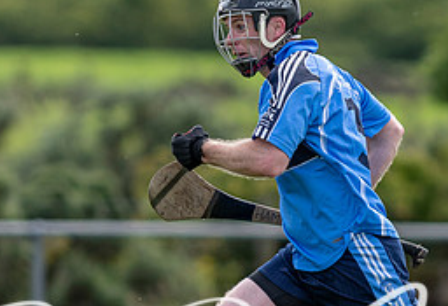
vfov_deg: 1.0
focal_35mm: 1463
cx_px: 339
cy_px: 305
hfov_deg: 1.4
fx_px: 18348
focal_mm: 300
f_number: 2.8
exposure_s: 1/1250
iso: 110
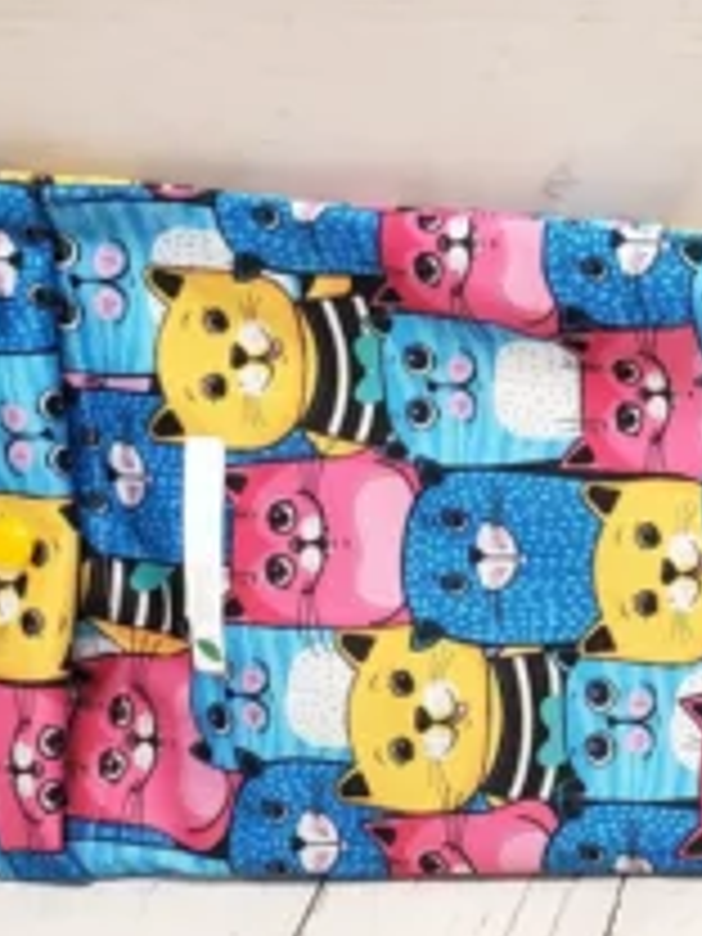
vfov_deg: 26.0
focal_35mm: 75
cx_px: 1053
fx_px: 2028
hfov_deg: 17.6
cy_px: 486
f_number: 2.4
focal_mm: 4.3
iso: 320
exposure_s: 1/120
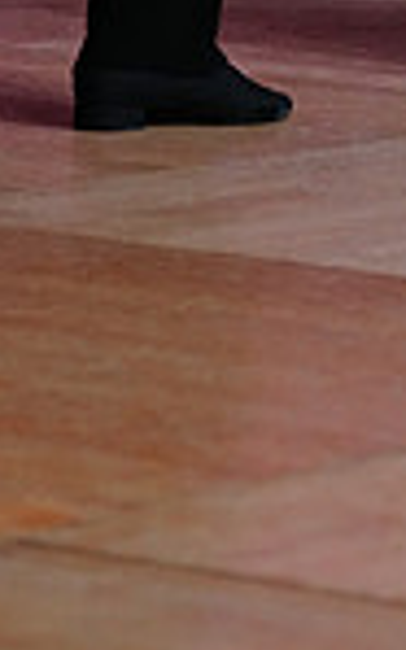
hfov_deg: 3.6
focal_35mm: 360
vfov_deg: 5.7
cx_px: 583
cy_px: -593
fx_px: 6379
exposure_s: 1/400
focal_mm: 91
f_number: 4
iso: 4000
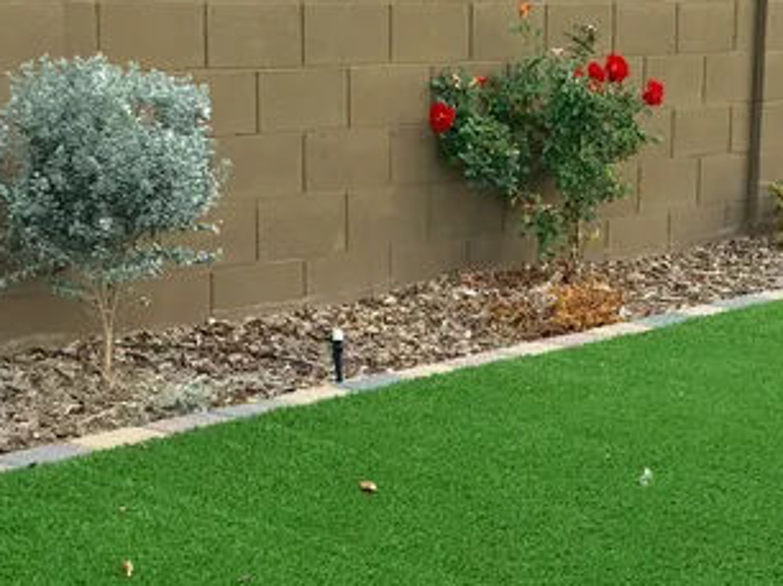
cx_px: 645
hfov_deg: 21.3
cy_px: 507
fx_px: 2057
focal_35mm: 91
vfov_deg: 16.0
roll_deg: -2.5
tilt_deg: -15.6
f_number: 2.2
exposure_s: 1/293
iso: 25
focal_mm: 4.2
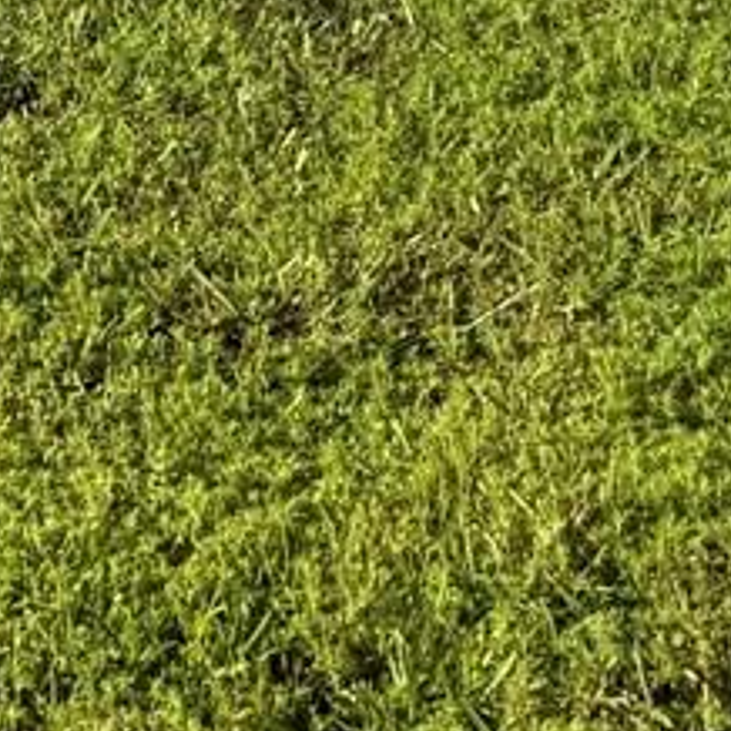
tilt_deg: -7.6
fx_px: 3727
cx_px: -741
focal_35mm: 156
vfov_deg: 10.3
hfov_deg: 10.3
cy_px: -761
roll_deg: +2.1
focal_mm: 6.76
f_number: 1.78
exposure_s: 1/6410
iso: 80
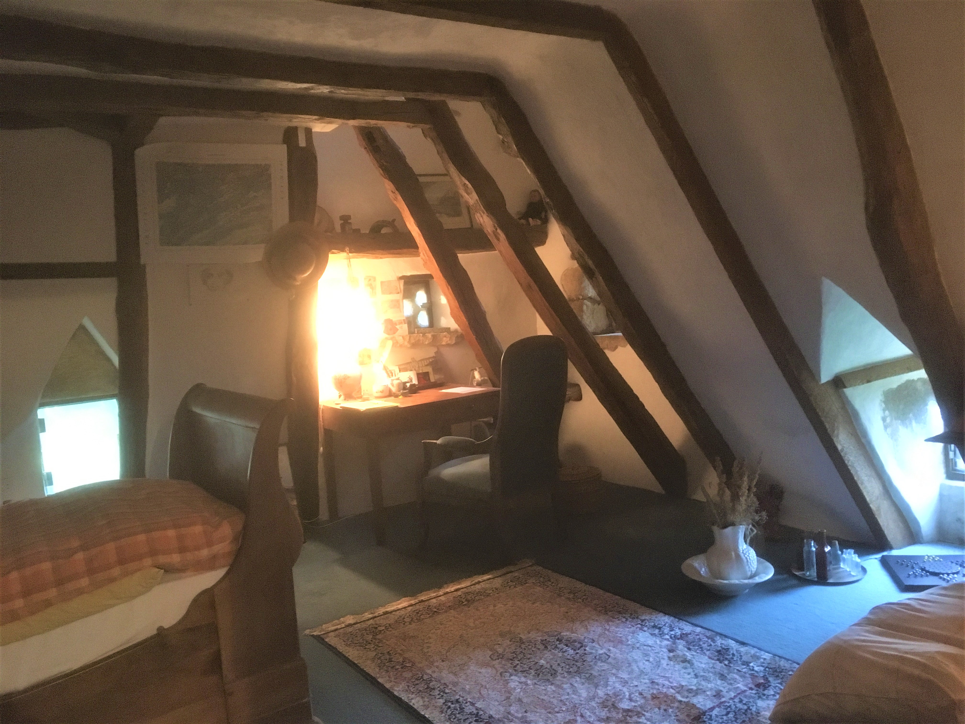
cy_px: 362
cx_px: 482
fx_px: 808
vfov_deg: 48.2
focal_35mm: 29
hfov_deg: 61.7
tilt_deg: -6.2
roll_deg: +3.8
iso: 320
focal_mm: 4.15
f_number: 2.2
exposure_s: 1/17
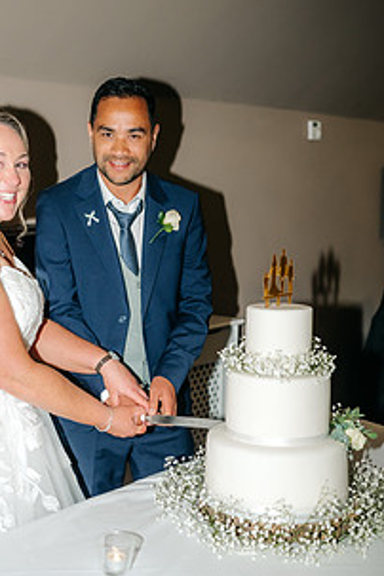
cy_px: 298
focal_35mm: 52
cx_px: 129
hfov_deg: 25.9
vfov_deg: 38.2
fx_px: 832
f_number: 2.2
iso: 320
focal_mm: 35
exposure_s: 1/200
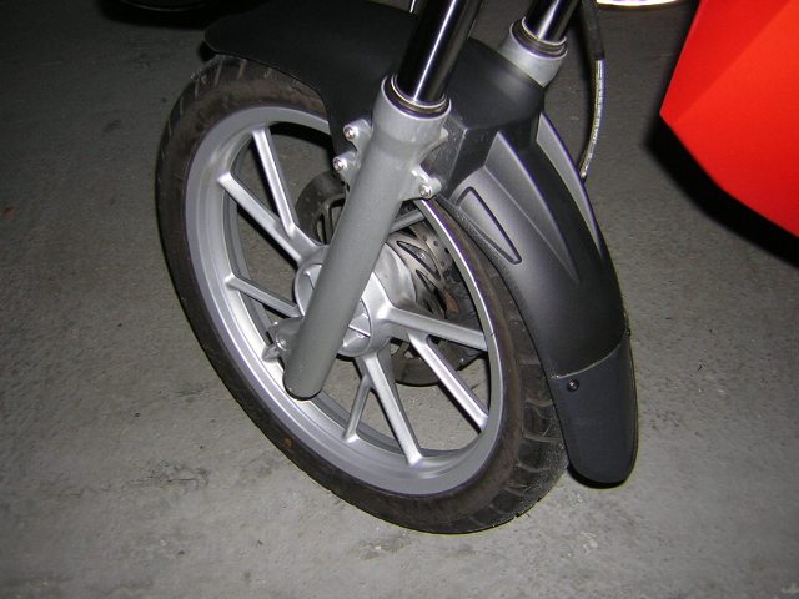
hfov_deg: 51.4
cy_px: 300
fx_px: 831
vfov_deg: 39.7
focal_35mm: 36
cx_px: 400
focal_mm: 4.7
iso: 50
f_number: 2.6
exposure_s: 1/60.1
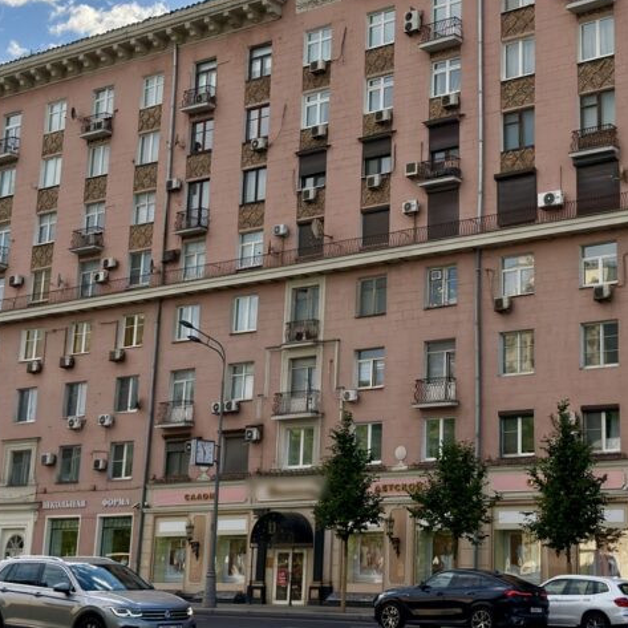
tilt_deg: +13.7
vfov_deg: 26.4
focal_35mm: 65
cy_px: 224
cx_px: 473
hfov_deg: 26.1
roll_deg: +0.0
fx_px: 1334
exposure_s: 1/9615
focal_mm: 6.76
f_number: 1.78
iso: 80
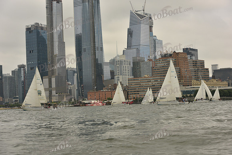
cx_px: 116
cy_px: 78
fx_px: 451
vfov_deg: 19.5
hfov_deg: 28.8
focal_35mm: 70
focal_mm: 70
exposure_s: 1/1250
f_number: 8
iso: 320
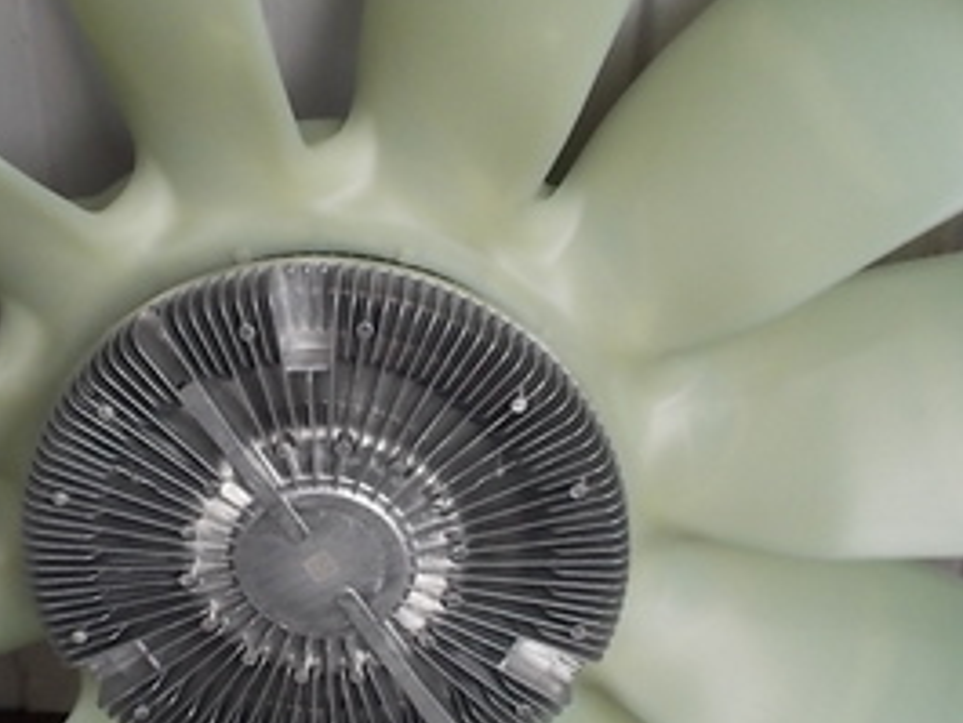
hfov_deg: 27.6
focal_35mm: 70
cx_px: 327
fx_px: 1948
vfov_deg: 21.0
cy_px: 363
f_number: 3.3
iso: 80
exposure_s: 1/60
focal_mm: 4.1
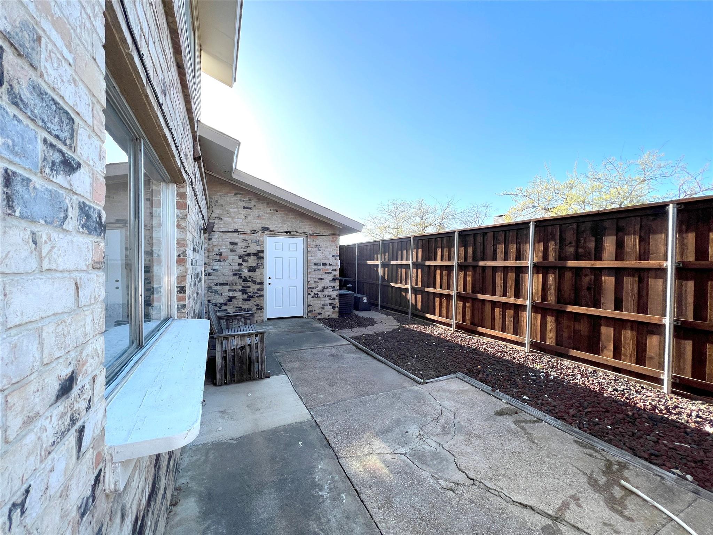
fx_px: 268
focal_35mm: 13
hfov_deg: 106.2
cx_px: 356
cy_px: 268
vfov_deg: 89.9
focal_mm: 1.57
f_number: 1.8
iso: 32
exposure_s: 1/968
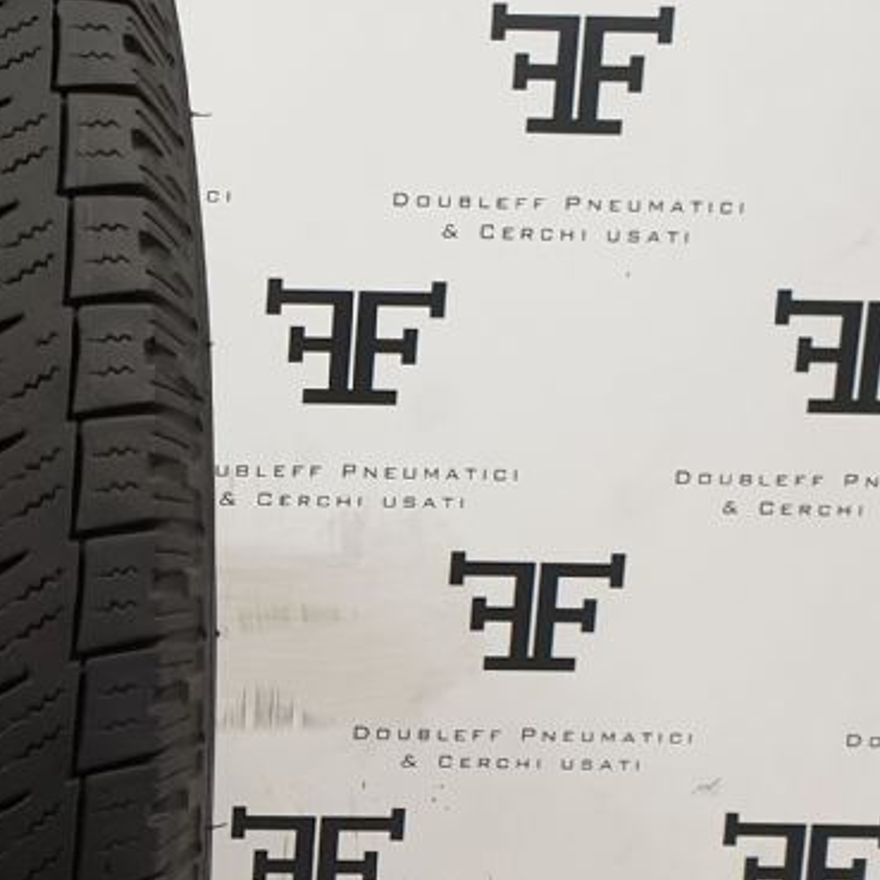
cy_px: 952
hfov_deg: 19.8
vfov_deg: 20.5
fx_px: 2330
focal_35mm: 81
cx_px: -247
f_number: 2.4
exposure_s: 1/50
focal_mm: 4.3
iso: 125
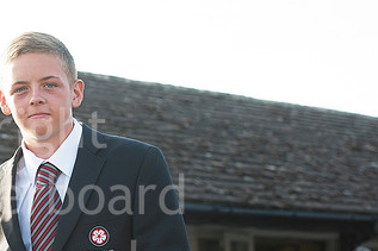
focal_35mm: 128
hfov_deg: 15.8
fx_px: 1343
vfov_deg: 10.7
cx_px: 33
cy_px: 206
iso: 400
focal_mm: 70
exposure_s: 1/400
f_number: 5
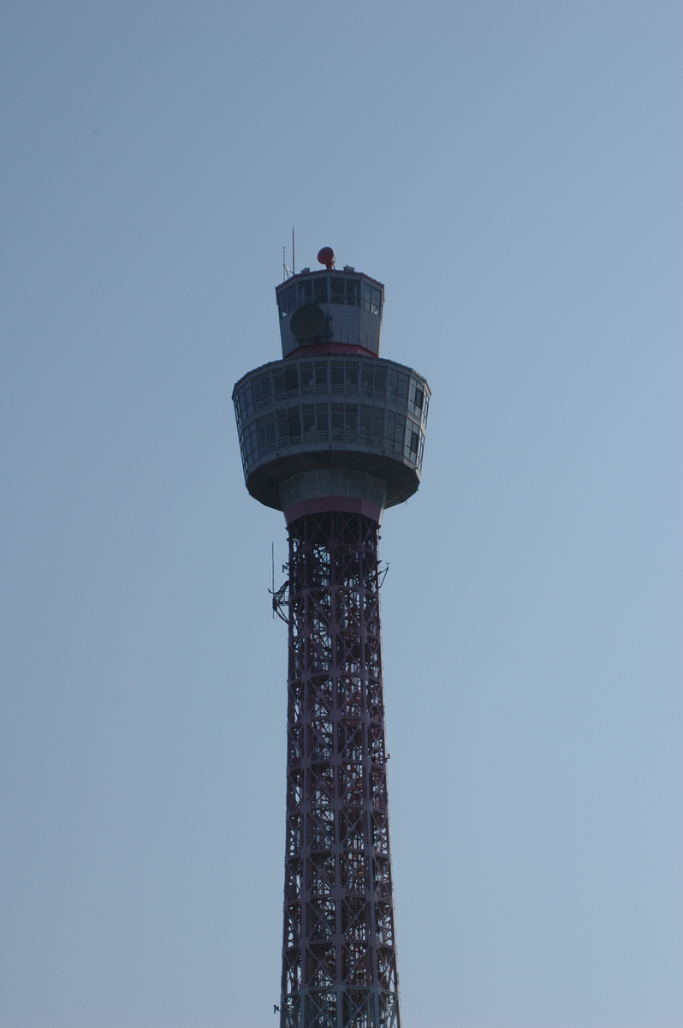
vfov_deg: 17.1
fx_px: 3421
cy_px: 514
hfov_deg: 11.4
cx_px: 342
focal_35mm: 120
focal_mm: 80
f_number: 13
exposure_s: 1/500
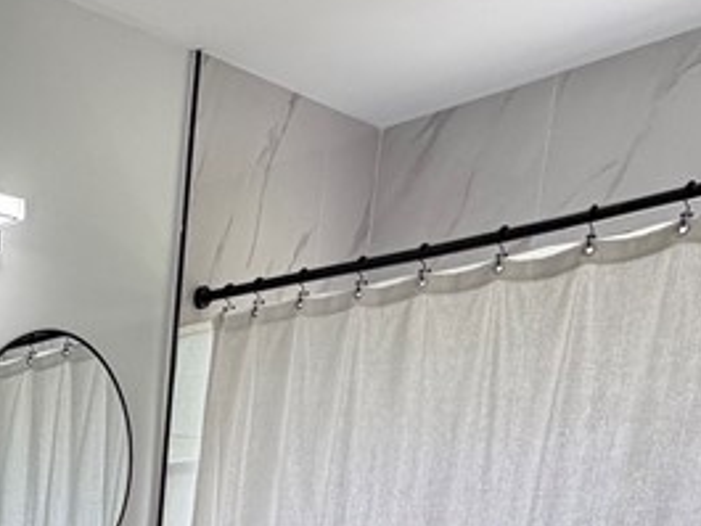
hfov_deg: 27.9
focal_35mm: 54
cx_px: -262
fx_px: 1094
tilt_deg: -12.3
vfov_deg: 22.0
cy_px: 806
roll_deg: +0.1
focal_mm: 2.22
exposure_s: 1/121
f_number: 2.2
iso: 64
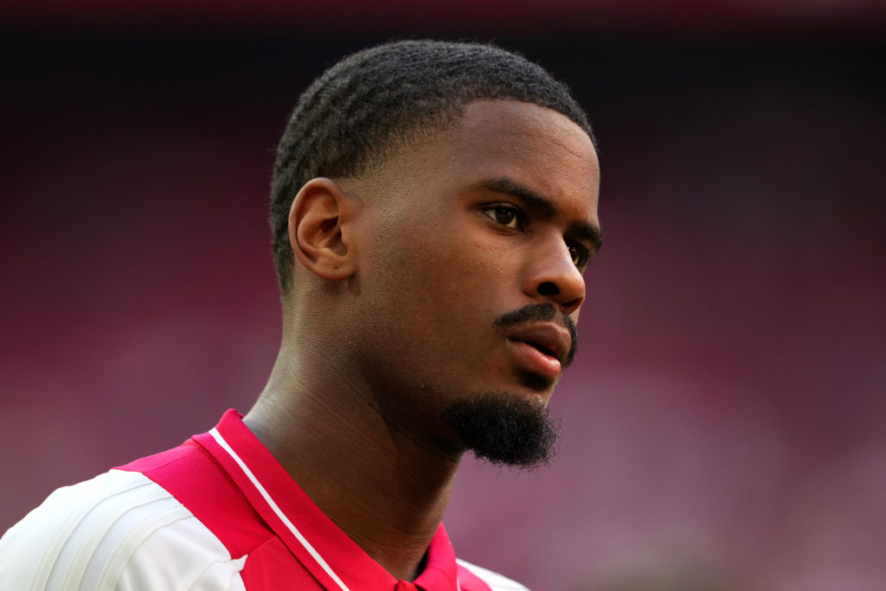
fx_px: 14768
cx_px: 443
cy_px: 296
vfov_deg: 2.3
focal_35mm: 600
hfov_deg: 3.4
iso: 1000
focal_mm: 400
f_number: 2.8
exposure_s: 1/1000
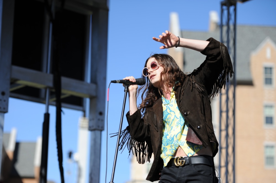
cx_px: 138
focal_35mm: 105
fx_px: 804
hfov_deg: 19.5
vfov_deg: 13.0
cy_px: 92
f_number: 2.8
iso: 200
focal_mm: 105
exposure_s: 1/3200
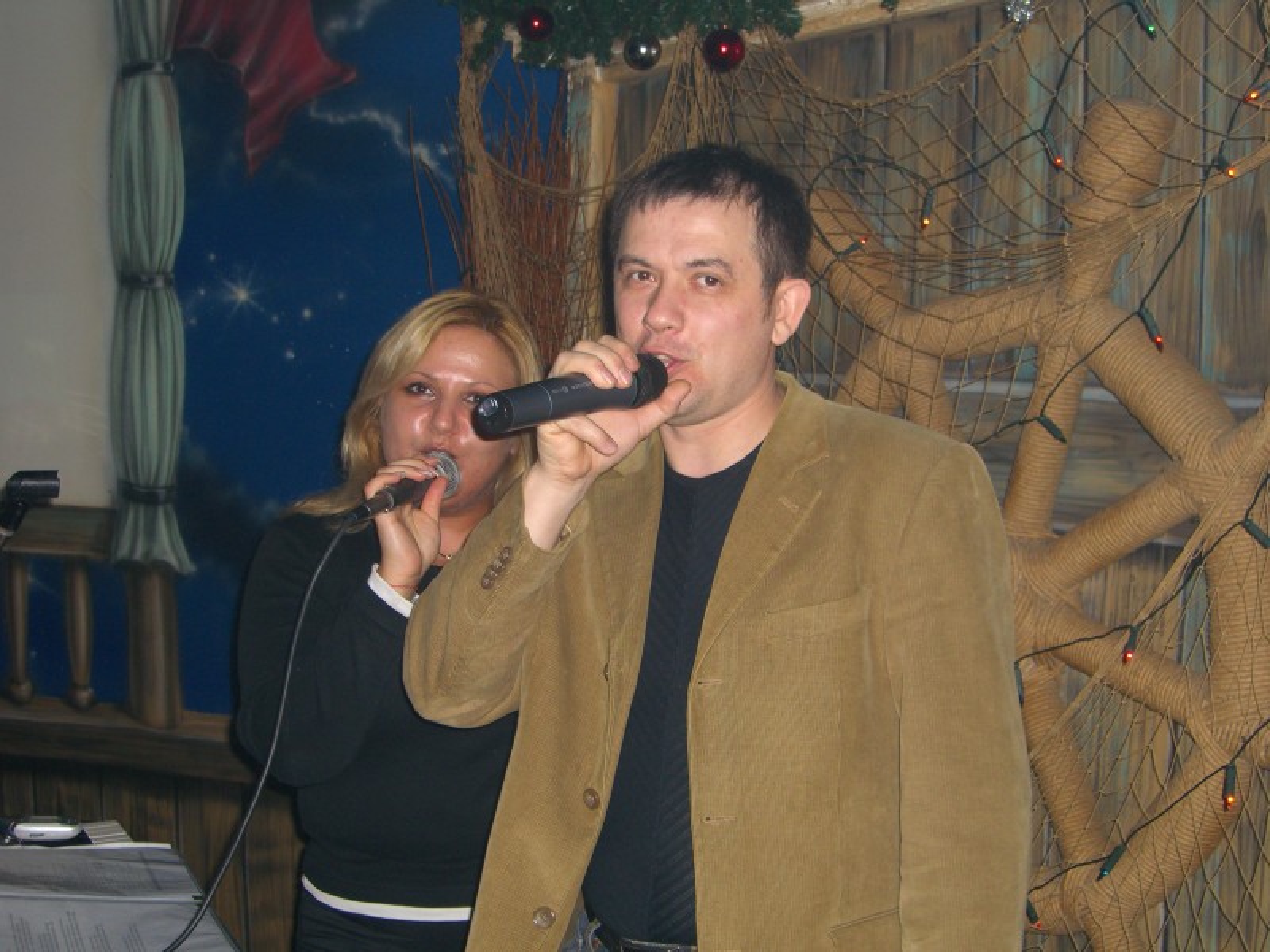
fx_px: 1688
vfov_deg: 31.5
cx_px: 635
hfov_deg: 41.2
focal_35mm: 46
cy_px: 476
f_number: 3.1
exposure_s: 1/60
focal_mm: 9.5
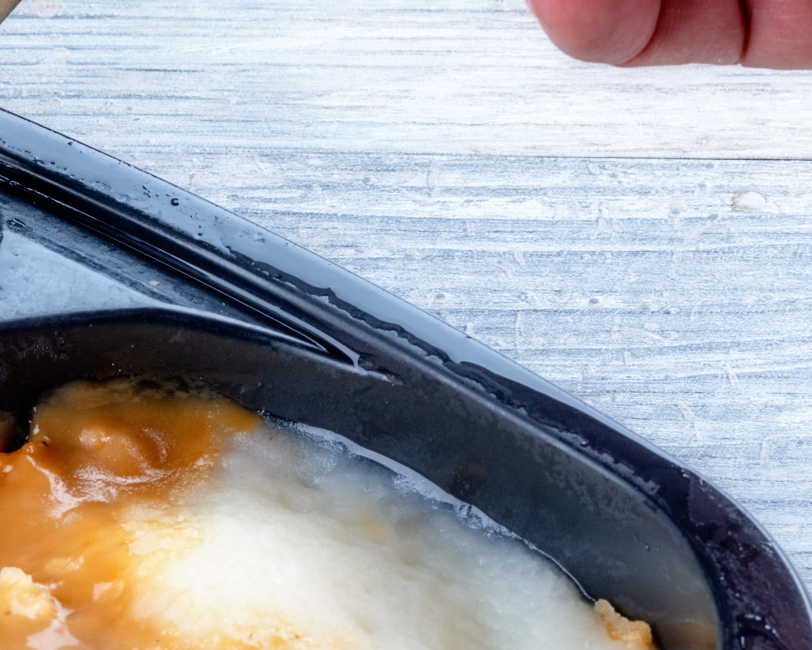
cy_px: 445
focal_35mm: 299
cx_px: 16
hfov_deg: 6.4
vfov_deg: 5.2
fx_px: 7186
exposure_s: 1/250
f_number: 16
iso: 64
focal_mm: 100
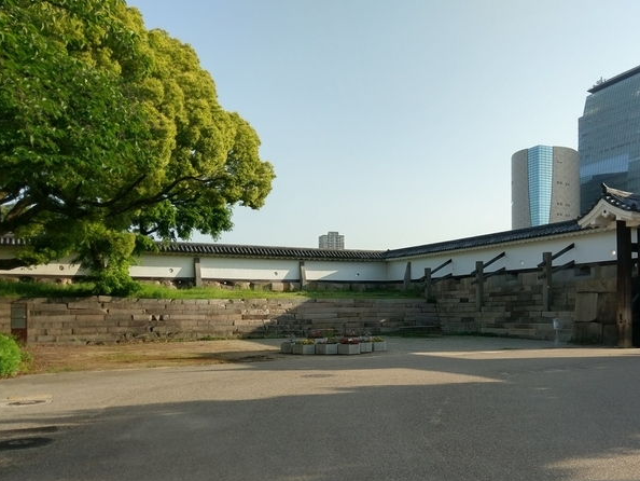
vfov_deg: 40.5
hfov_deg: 52.2
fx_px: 647
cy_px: 298
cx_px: 390
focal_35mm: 35
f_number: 1.8
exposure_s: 1/2043
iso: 100
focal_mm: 4.58
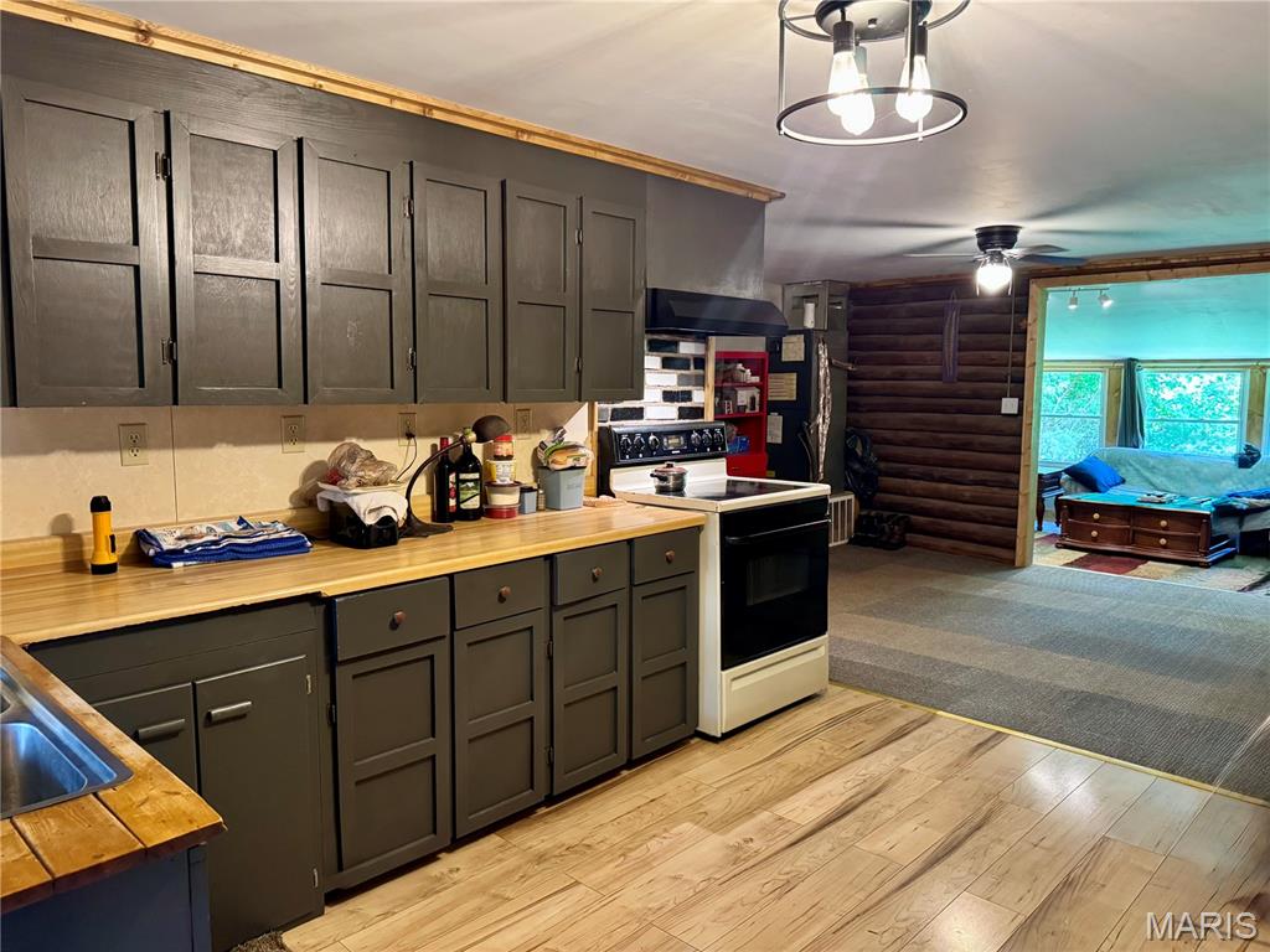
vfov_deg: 56.8
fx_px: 881
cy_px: 476
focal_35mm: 24
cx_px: 635
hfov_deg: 71.6
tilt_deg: -6.6
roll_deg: -0.5
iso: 640
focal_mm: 6.76
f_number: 1.78
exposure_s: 1/60
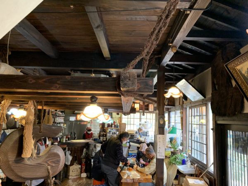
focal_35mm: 26
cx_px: 124
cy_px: 93
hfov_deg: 67.3
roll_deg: -3.0
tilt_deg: +8.2
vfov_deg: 53.1
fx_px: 186
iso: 400
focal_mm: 4.25
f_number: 1.8
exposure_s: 1/57
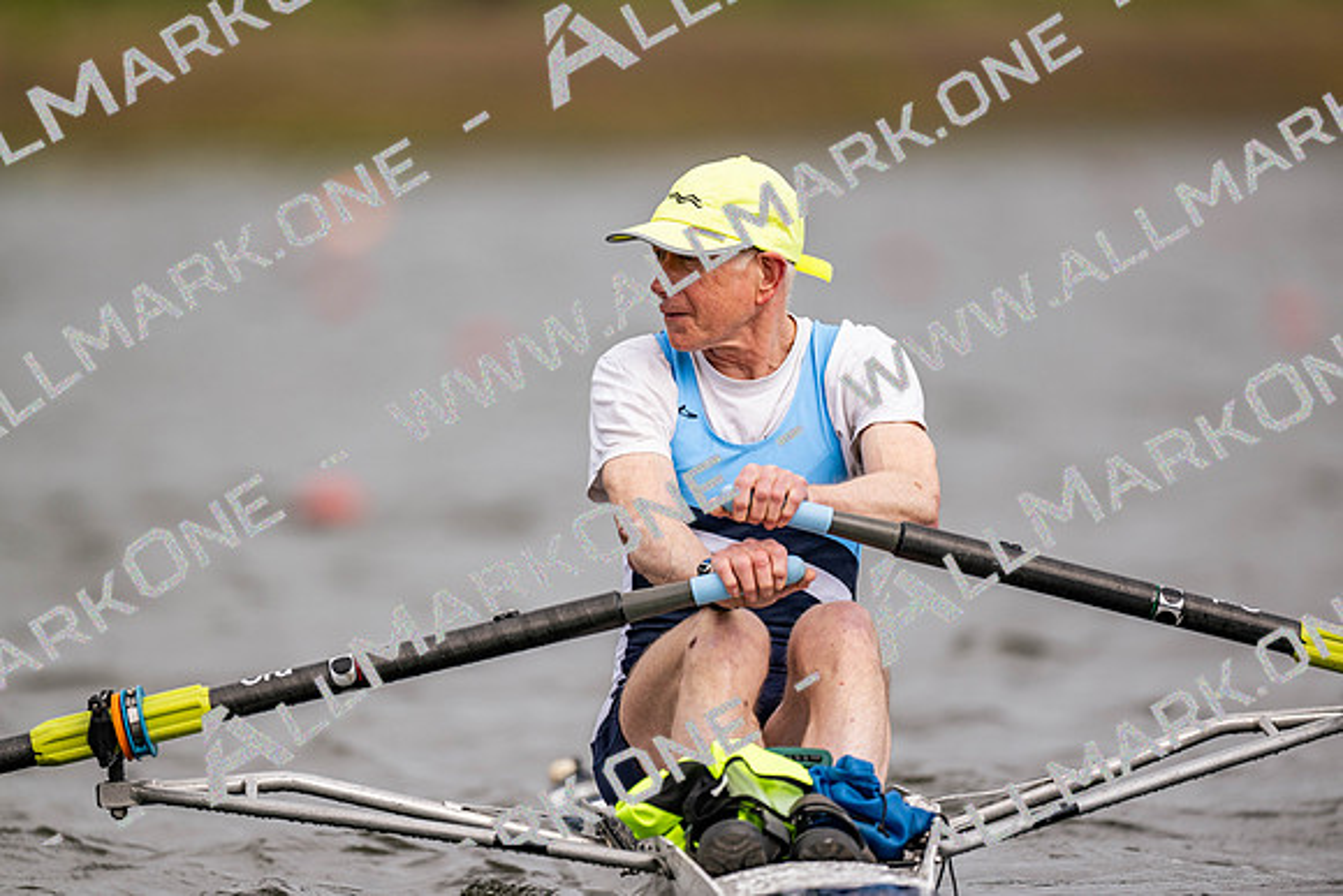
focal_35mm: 600
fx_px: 22388
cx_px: 672
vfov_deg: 2.3
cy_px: 448
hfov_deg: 3.4
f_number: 4
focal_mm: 600
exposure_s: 1/2500
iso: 180
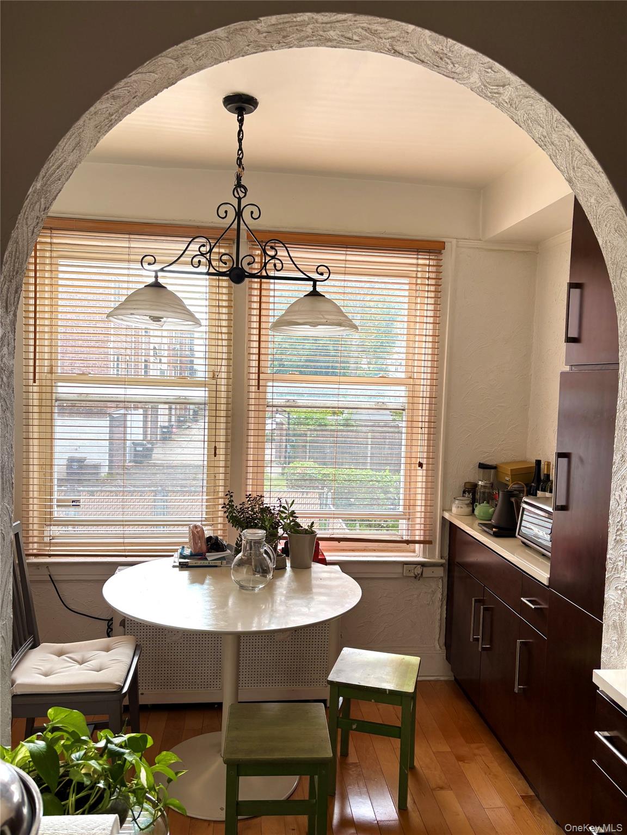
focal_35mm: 26
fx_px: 628
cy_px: 418
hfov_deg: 53.1
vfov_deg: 67.3
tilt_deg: -3.6
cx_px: 314
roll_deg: -1.2
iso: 40
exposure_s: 1/205
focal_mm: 5.96
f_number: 1.6
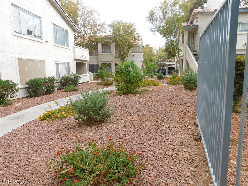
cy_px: 93
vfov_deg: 58.9
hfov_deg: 73.9
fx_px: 165
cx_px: 124
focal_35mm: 23
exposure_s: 1/320
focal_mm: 4
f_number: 3
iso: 125
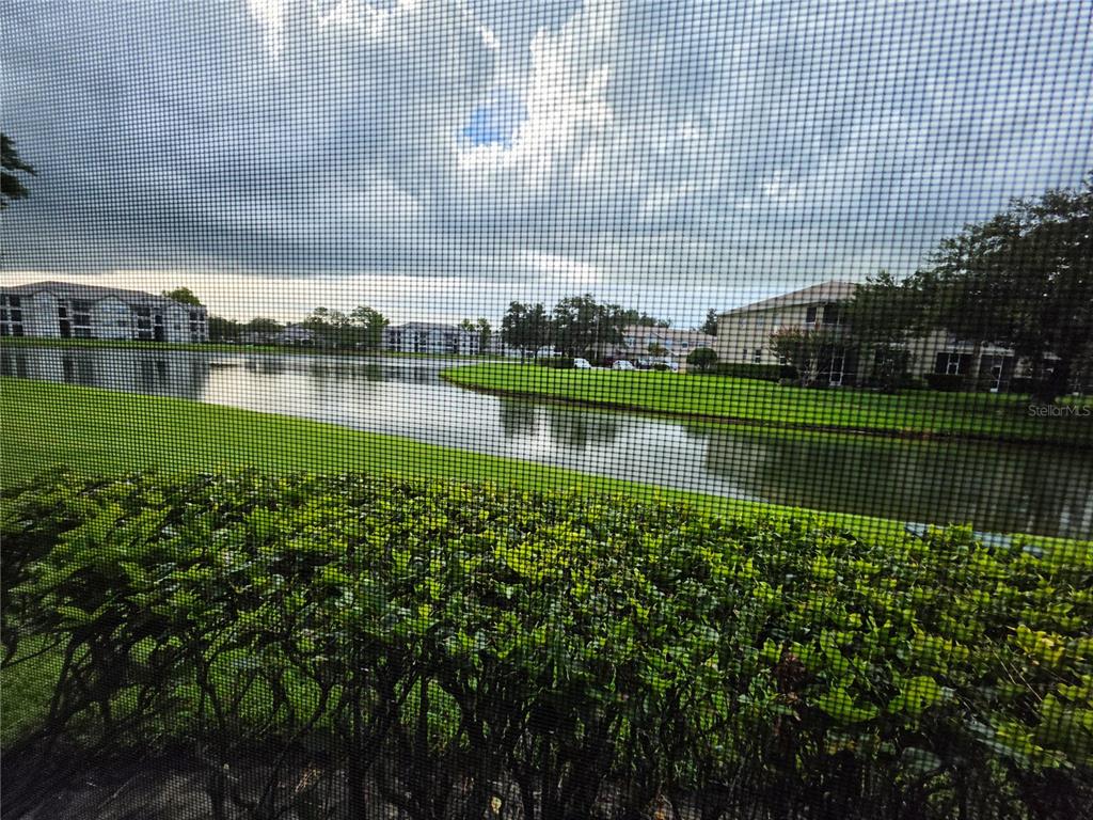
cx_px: 546
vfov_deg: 89.9
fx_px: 410
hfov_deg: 106.2
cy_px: 410
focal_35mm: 13
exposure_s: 1/2000
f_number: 1.9
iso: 50
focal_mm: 2.2
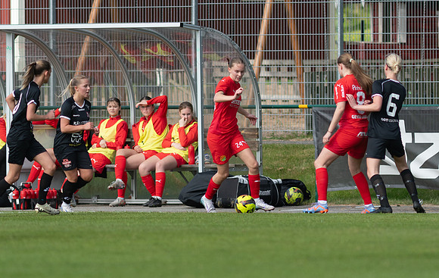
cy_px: 162
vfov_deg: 1.9
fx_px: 8364
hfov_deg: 3.0
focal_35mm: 697
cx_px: 242
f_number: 3.2
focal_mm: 300
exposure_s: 1/2000
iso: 160
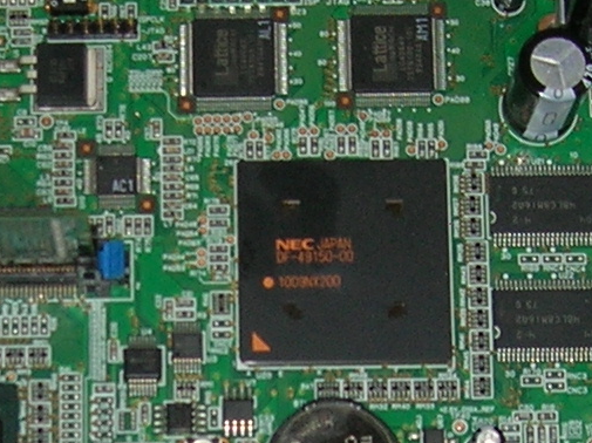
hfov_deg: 12.8
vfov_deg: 9.6
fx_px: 2632
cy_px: 450
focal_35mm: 154
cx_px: 239
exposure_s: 1/60.1
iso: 50
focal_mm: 5.7
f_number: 2.9
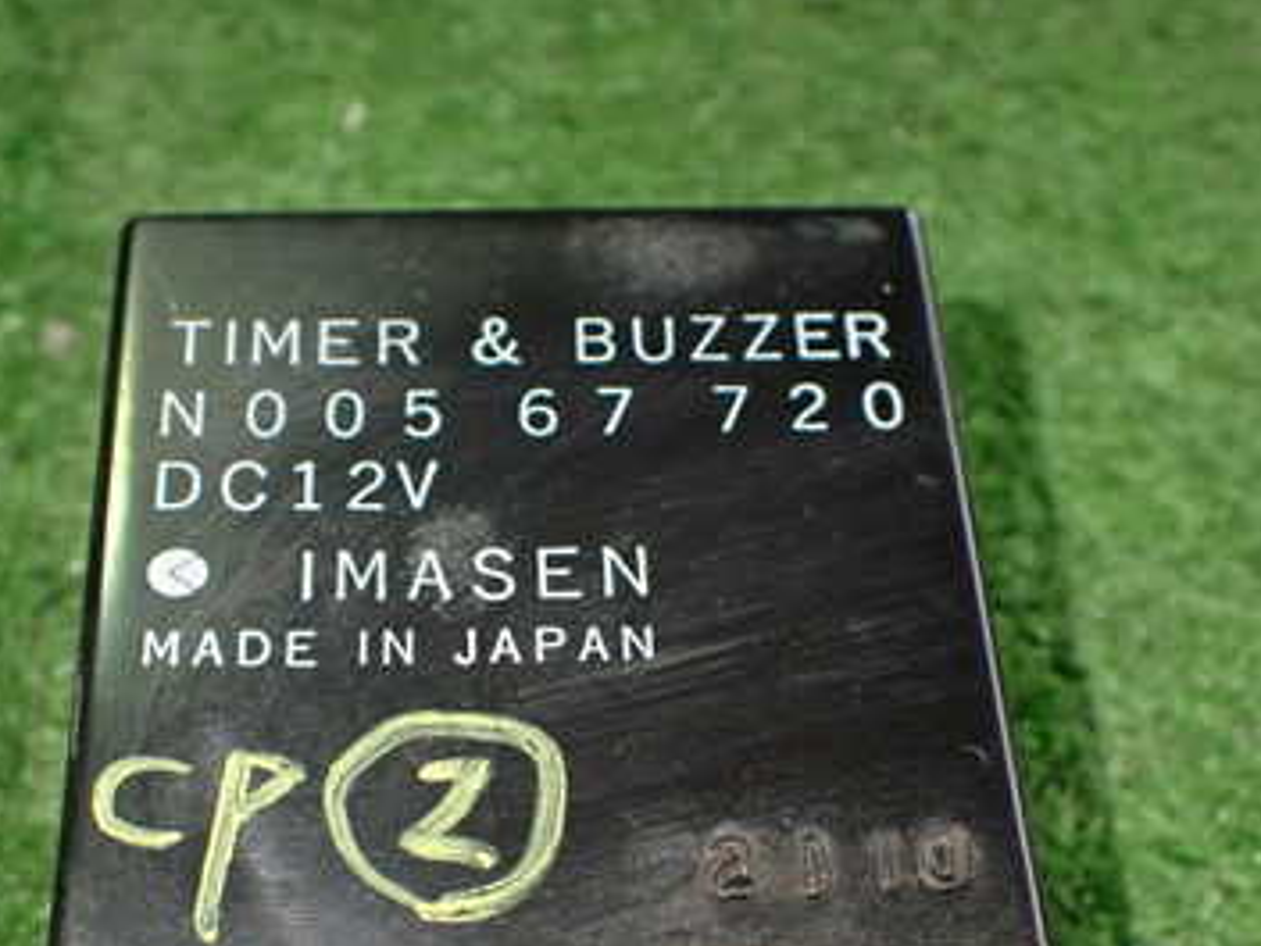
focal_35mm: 51
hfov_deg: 37.4
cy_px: 707
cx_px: 532
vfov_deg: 28.2
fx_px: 1858
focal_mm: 5.4
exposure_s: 1/125
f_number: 2.3
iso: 800
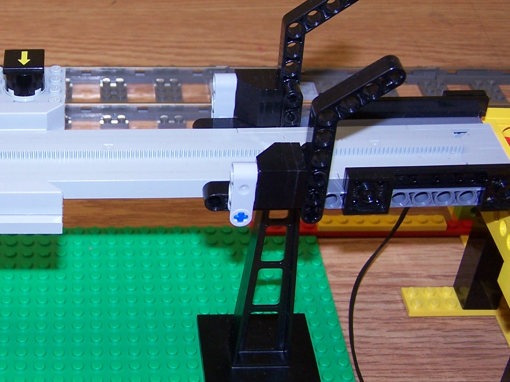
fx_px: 987
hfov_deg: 28.2
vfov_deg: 21.9
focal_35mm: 67
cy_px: 191
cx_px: 88
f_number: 2.8
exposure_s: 1/60
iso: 80
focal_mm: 6.3
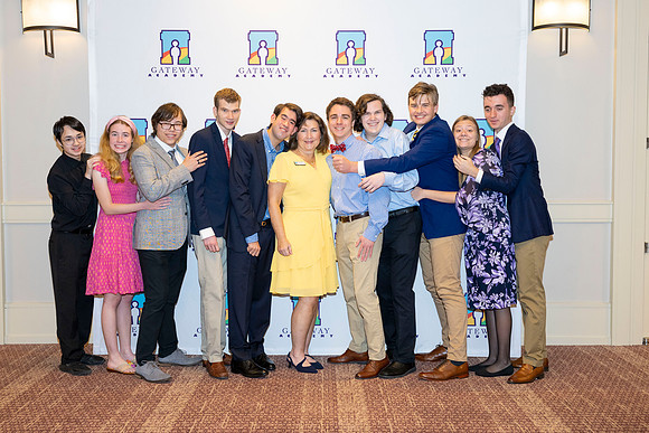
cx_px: 325
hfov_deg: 47.6
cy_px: 212
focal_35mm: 41
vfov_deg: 32.8
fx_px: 737
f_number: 5.6
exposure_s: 1/100
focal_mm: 39
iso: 1000
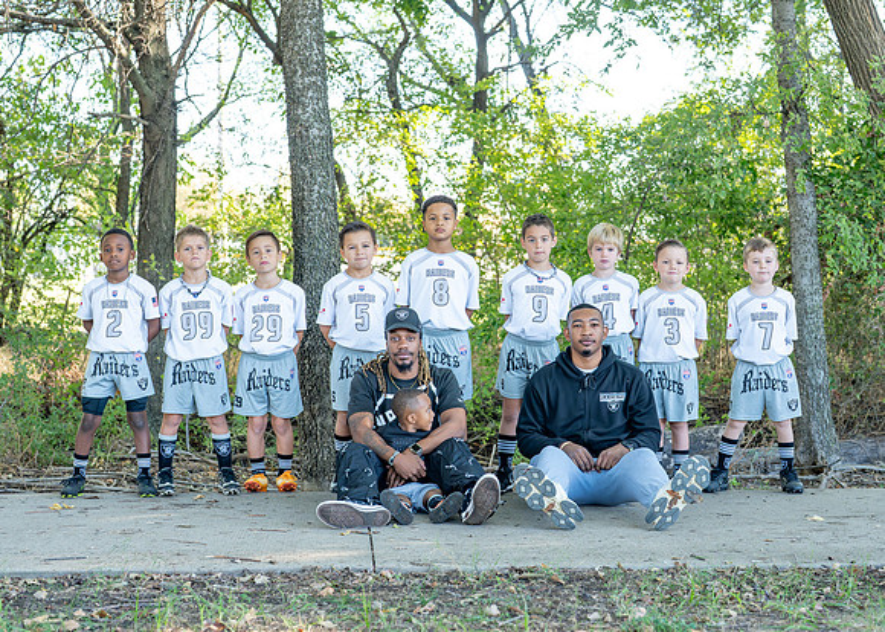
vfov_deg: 21.0
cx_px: 451
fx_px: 1701
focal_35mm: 68
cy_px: 289
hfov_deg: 29.2
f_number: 4
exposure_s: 1/640
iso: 1000
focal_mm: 50
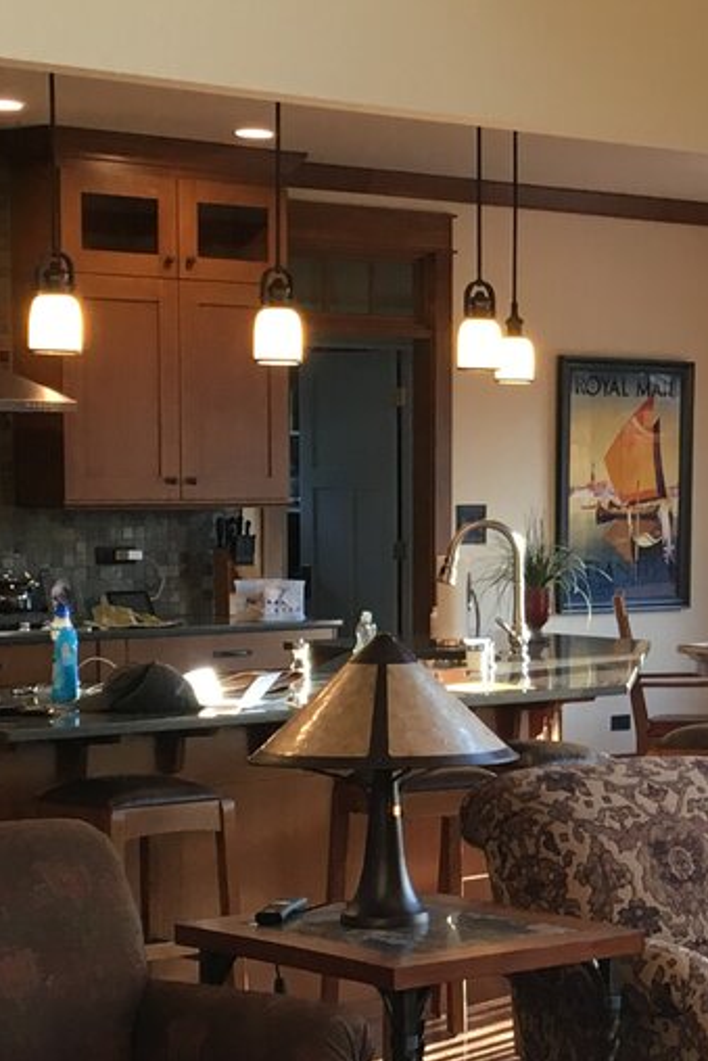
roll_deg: -0.5
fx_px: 2800
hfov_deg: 13.9
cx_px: 915
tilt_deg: -4.2
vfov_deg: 21.4
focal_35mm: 95
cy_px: 647
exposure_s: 1/30
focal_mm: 4.15
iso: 64
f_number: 2.2
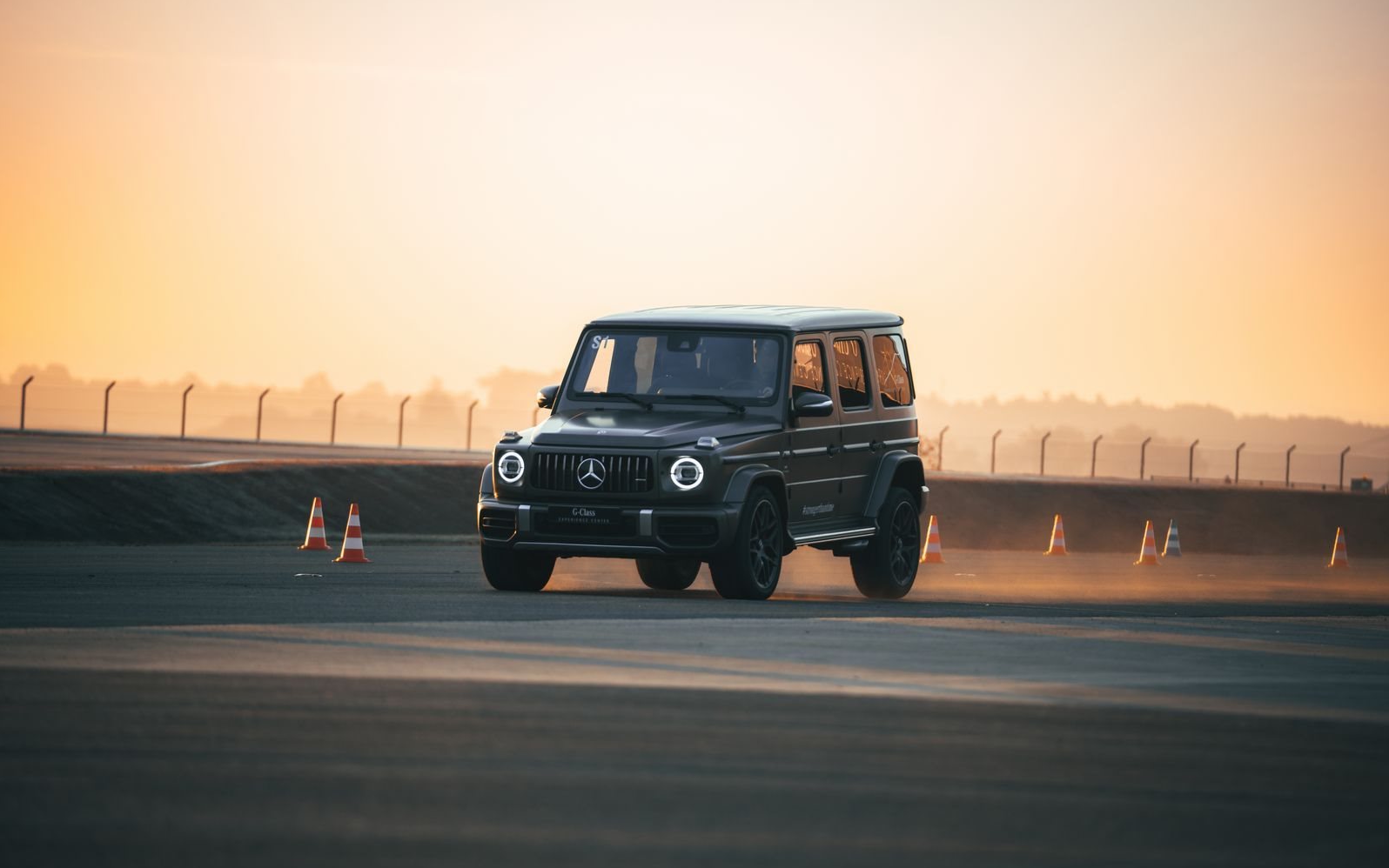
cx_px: 694
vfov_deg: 6.9
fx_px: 7193
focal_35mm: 190
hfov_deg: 11.0
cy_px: 419
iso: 500
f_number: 2.8
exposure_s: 1/800
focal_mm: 186
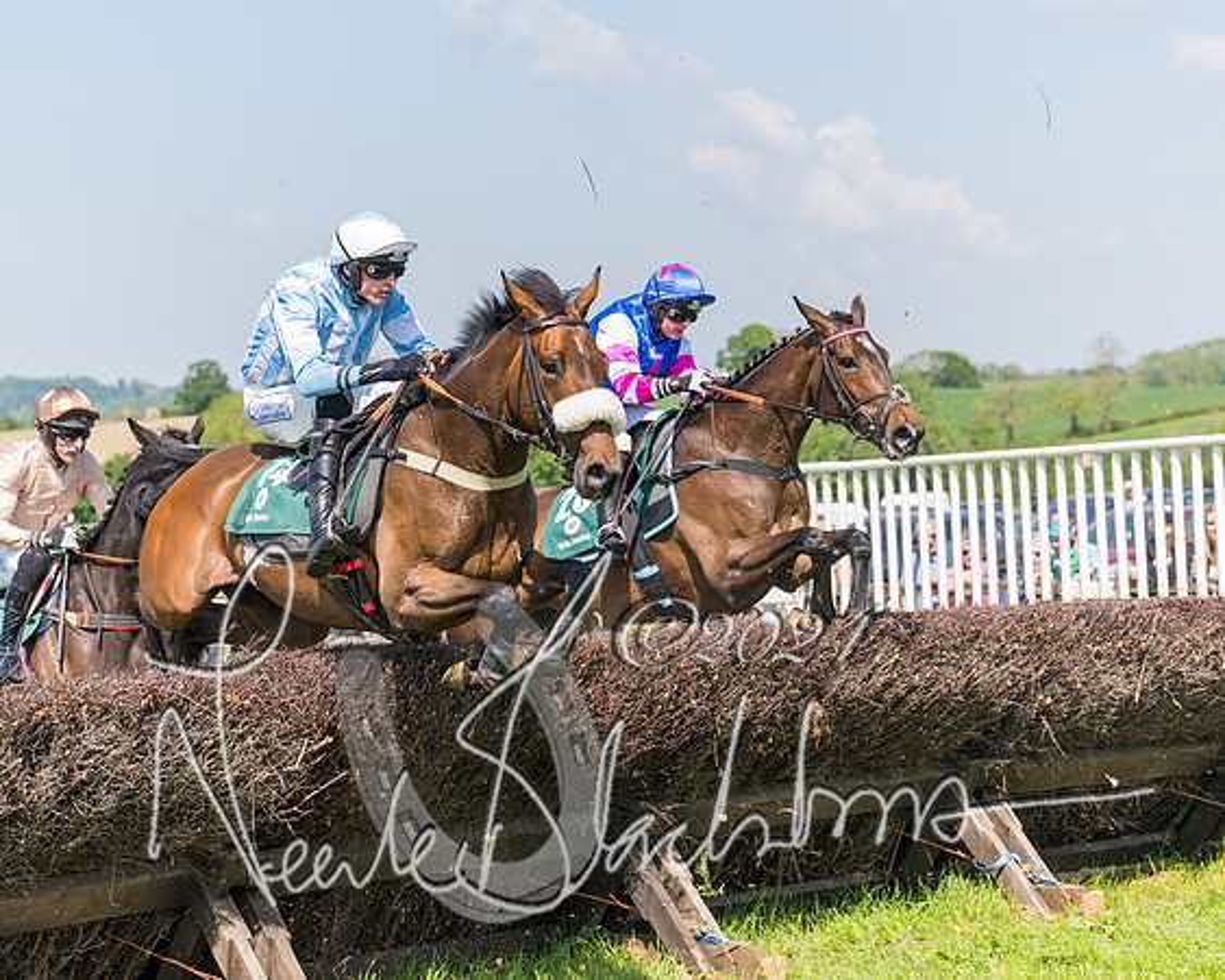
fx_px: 3151
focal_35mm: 87
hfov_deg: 22.0
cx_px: 568
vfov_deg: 17.7
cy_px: 440
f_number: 4
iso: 400
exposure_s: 1/3200
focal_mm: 70
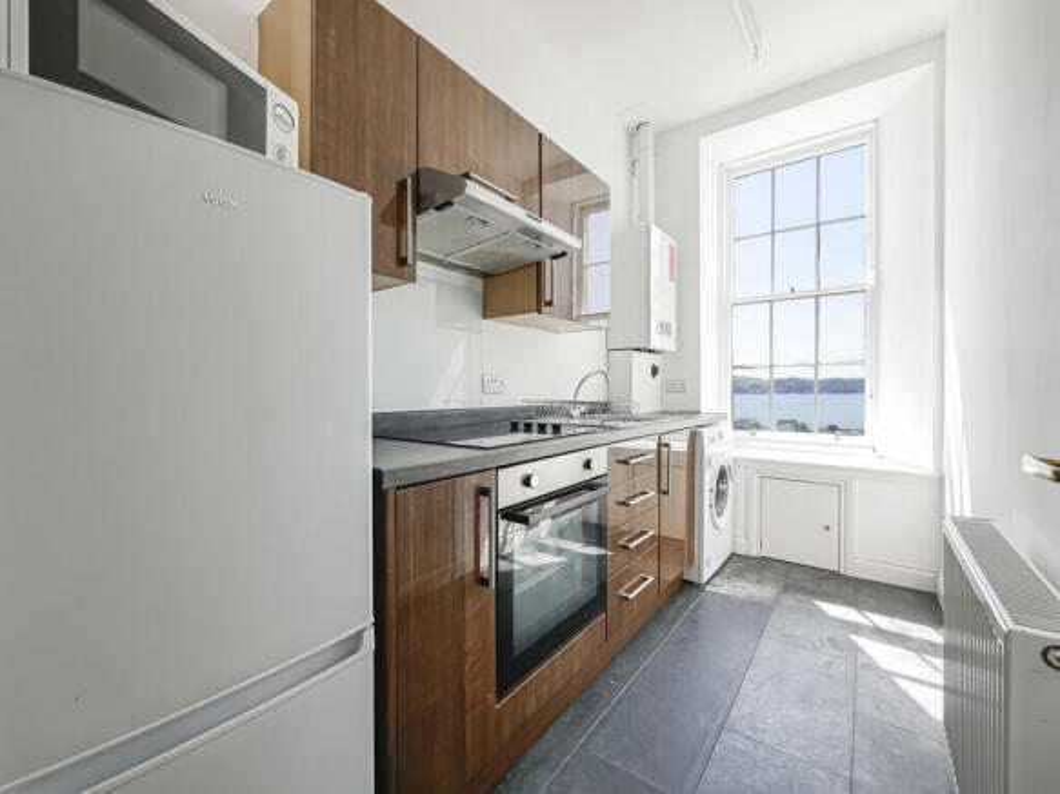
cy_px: 397
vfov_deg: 85.7
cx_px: 530
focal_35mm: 14
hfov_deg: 102.1
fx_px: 429
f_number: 5
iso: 200
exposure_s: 1/160
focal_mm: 7
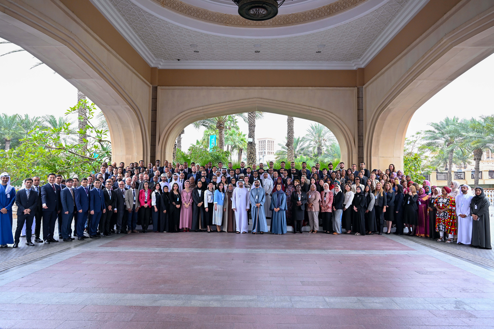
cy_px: 164
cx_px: 247
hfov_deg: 73.7
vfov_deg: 53.1
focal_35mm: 24
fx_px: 329
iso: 500
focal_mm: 24
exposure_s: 1/320
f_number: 4.5
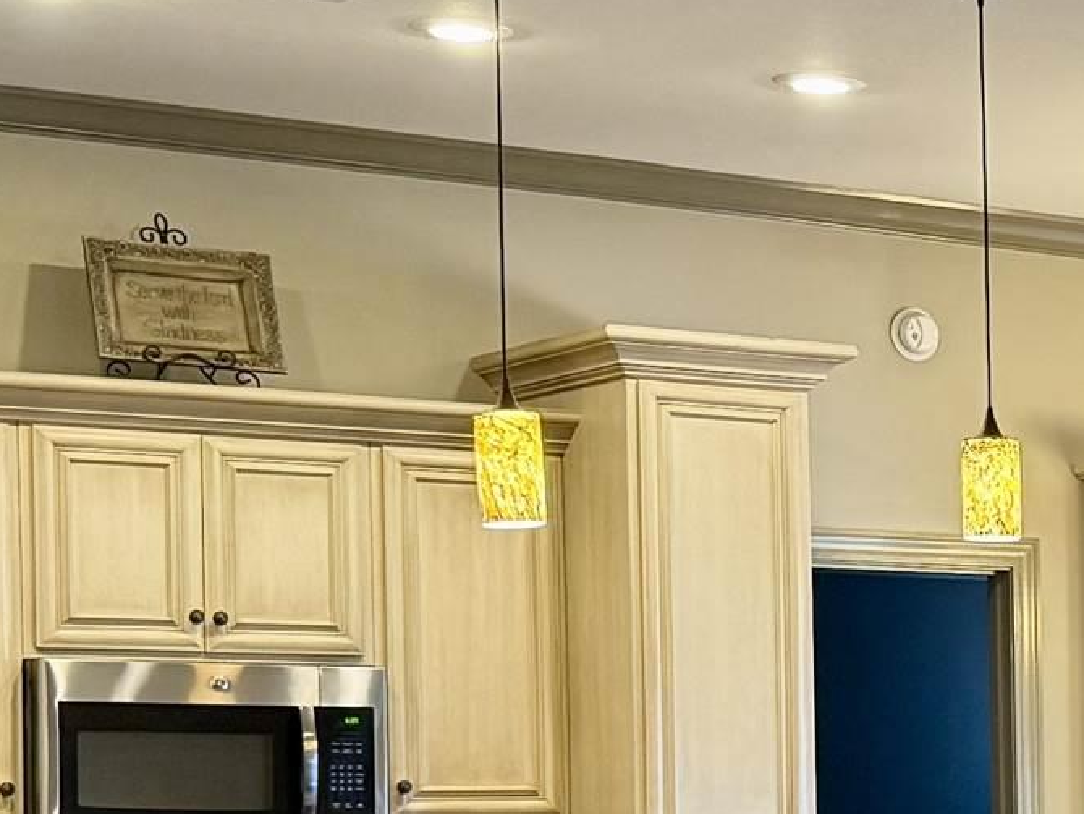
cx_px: 1647
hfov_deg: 16.3
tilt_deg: -0.6
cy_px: 819
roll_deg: +1.2
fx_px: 3446
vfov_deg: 13.3
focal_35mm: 110
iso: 250
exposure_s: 1/60
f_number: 1.78
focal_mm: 6.76
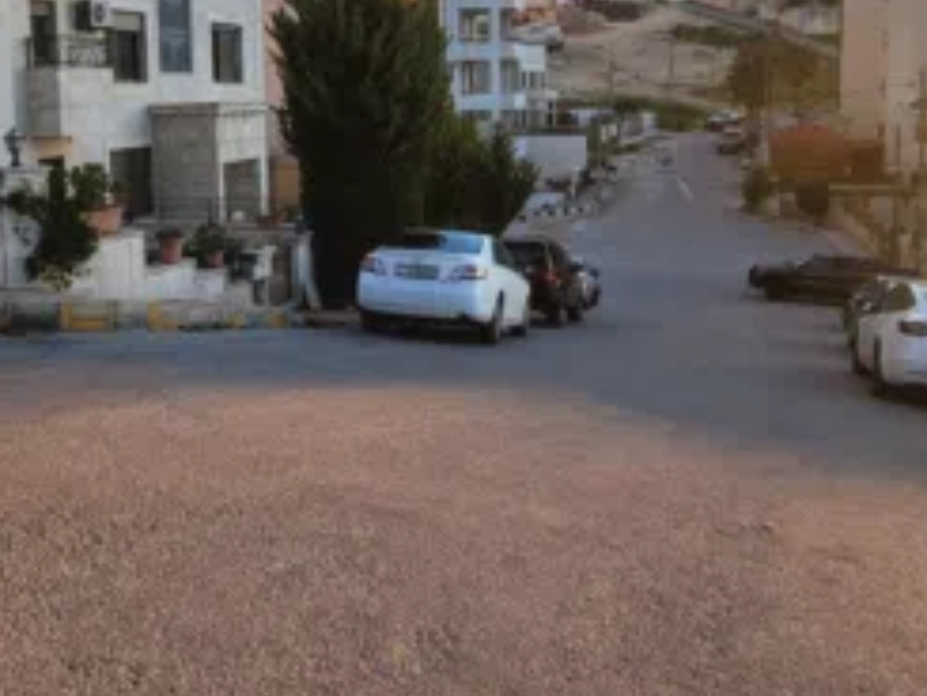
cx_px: 314
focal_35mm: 34
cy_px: 193
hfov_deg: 53.0
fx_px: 911
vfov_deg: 40.9
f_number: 2.2
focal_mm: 2.2
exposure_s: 1/372
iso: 64
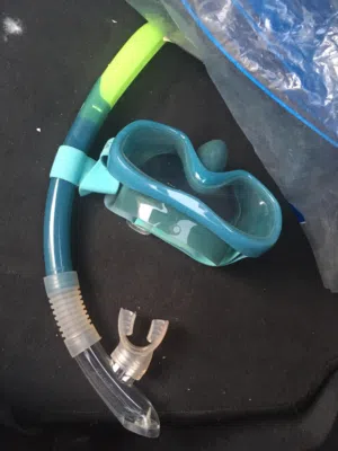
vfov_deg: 61.7
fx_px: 378
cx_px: 169
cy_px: 226
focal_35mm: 29
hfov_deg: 48.2
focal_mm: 4.15
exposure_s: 1/17
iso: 250
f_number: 2.2
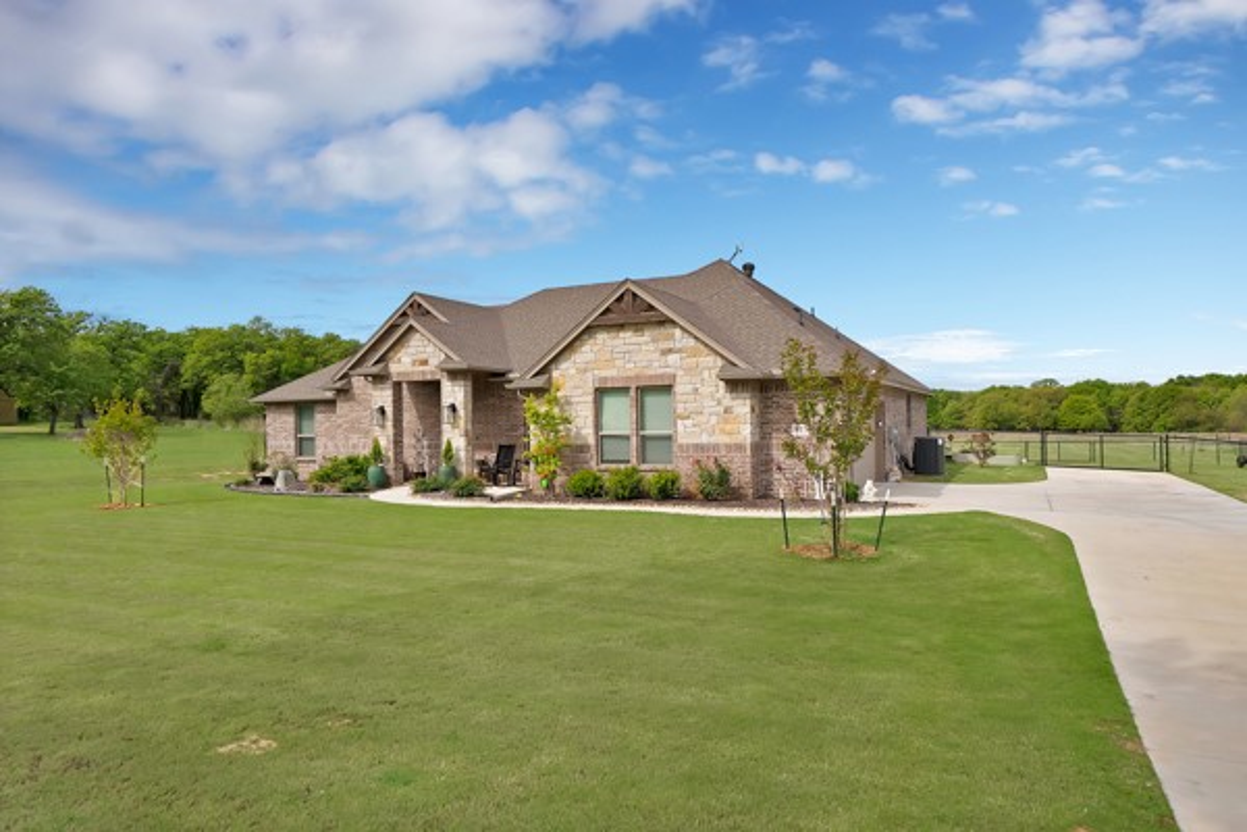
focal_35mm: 24
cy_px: 416
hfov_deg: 73.7
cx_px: 624
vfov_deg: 53.1
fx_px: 831
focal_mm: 24
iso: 640
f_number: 9
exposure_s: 1/320
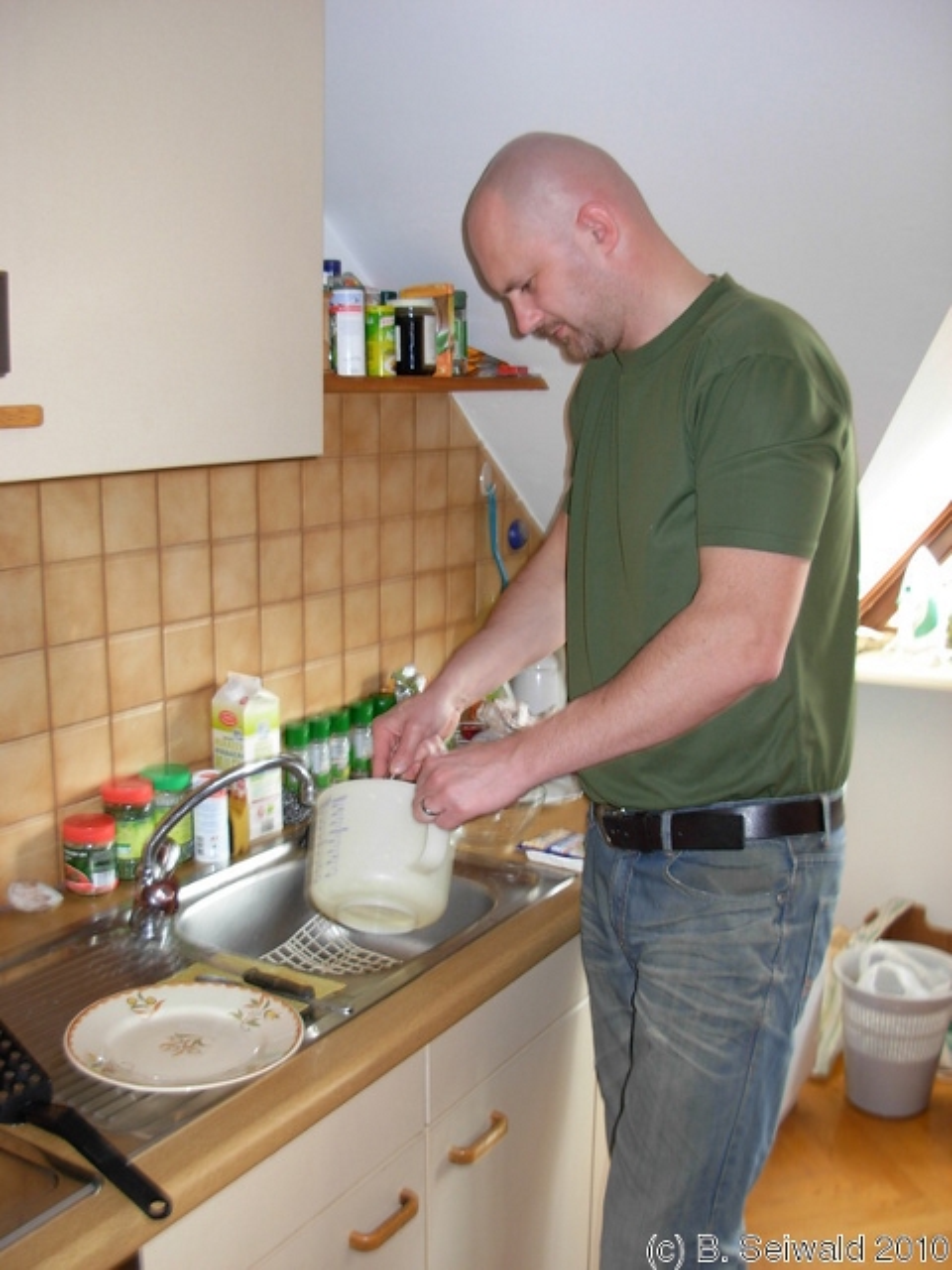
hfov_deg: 37.7
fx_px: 1393
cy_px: 635
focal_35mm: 38
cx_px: 476
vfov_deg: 49.0
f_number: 2.9
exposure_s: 1/22.6
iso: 79
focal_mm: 6.3
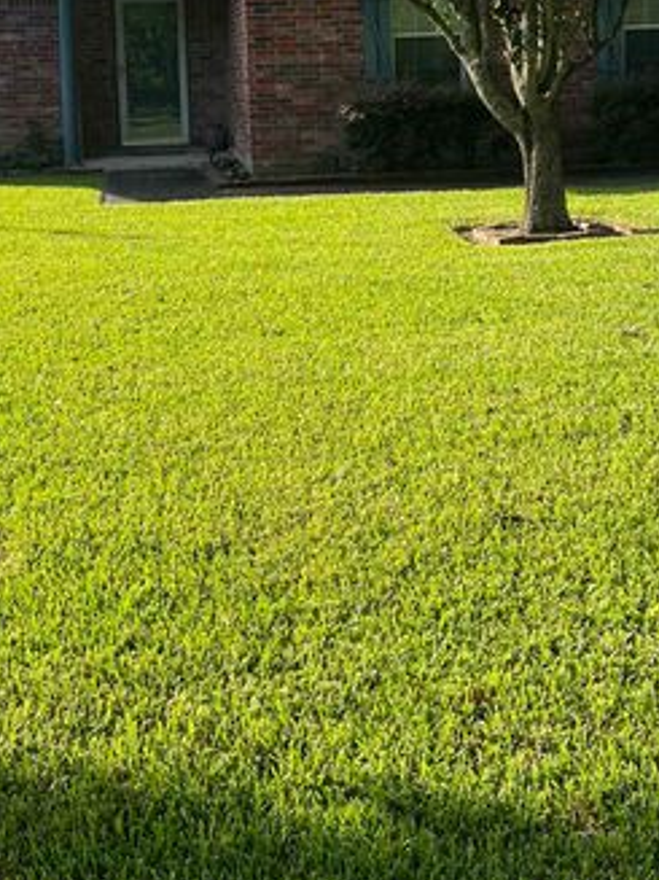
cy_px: 182
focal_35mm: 53
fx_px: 1346
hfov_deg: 27.5
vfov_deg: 35.1
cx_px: 280
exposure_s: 1/1412
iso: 50
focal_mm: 5.7
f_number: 1.5
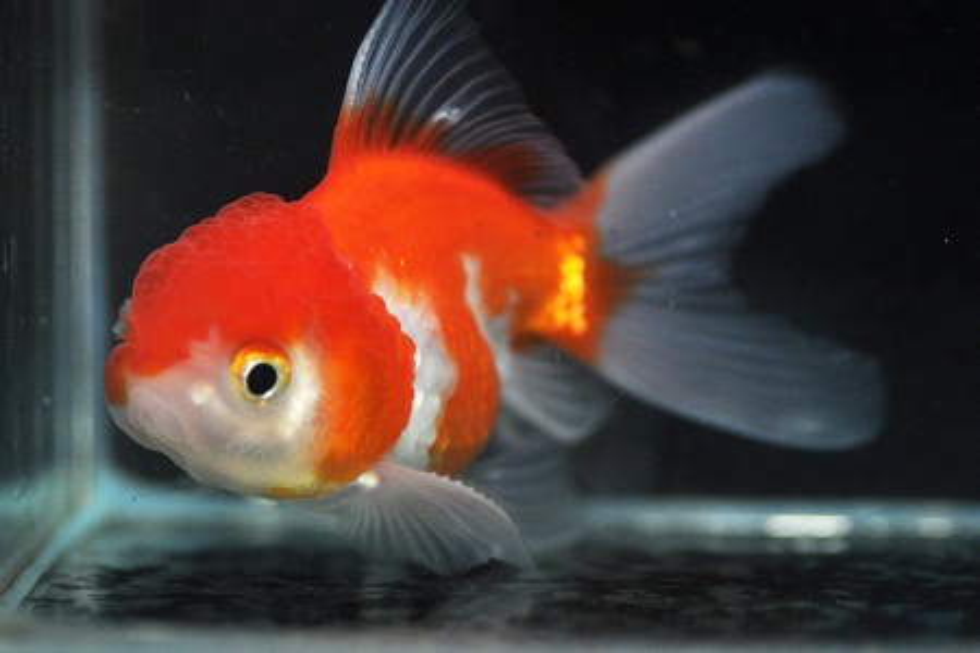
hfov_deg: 15.2
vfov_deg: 10.2
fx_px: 3675
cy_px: 326
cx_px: 490
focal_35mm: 135
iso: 800
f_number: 3.5
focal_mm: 90
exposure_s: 1/80
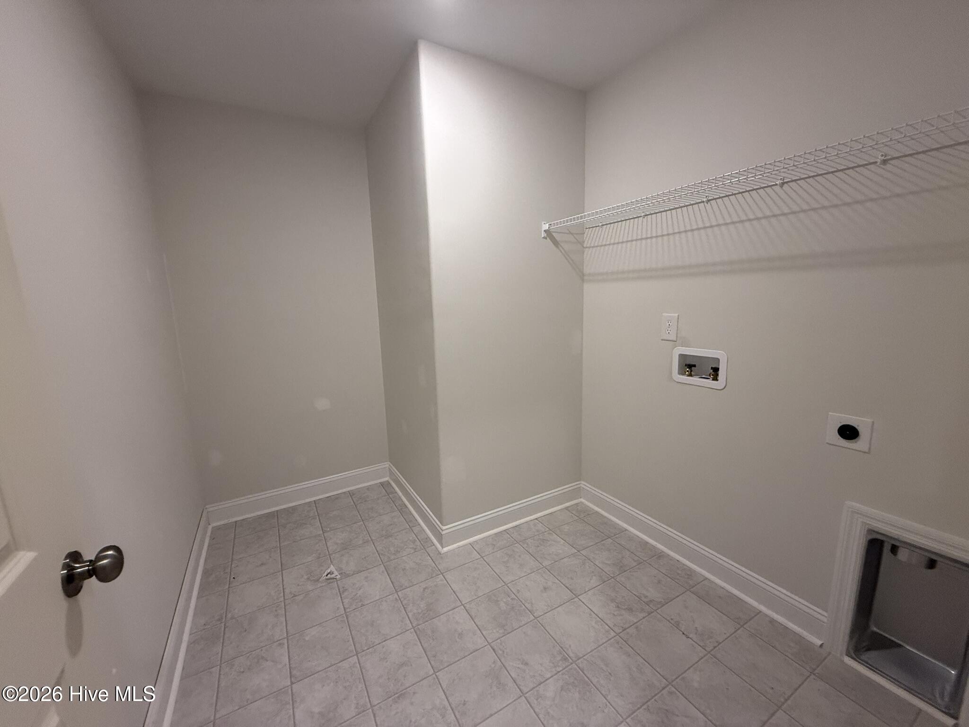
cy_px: 364
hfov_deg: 102.1
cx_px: 484
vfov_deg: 85.7
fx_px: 392
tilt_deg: -9.5
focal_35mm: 14
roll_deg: +1.9
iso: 320
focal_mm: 2.22
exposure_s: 1/120
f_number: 2.2
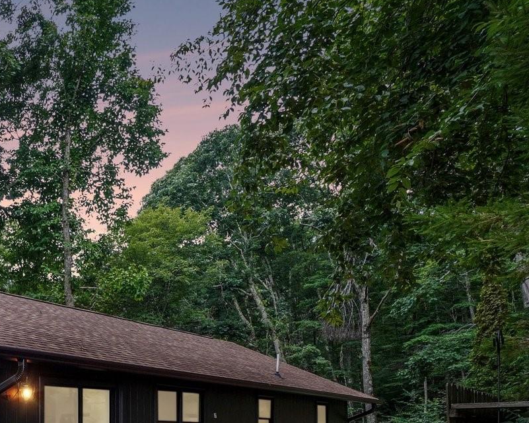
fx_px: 564
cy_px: 422
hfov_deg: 41.1
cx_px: -42
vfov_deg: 36.9
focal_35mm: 36
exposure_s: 1/30
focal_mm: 10
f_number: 8
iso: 400
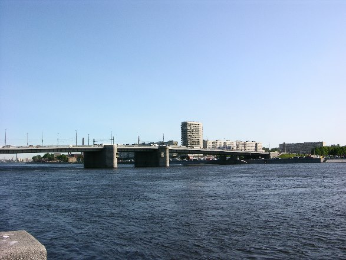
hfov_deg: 52.6
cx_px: 173
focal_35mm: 35
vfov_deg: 40.7
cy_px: 130
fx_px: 350
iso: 50
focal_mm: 8.9
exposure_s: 1/127
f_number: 8
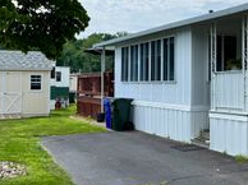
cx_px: 265
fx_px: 444
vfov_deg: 23.5
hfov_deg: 28.7
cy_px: 63
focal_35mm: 62
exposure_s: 1/8130
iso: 80
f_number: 1.78
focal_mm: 6.76
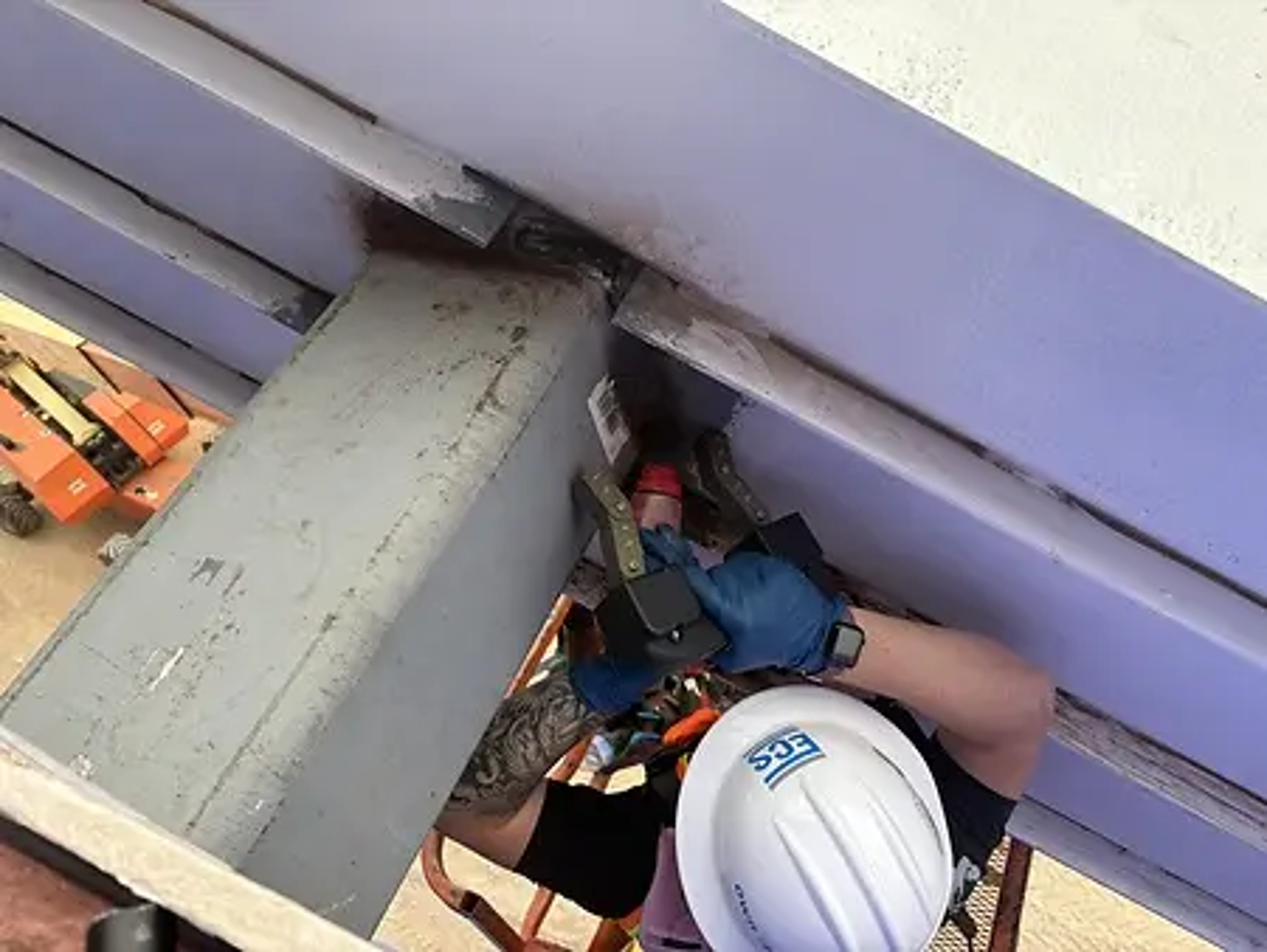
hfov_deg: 67.3
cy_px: 476
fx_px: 952
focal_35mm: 26
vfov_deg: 53.1
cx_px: 634
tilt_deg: -52.8
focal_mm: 5.96
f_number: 1.6
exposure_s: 1/462
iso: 50
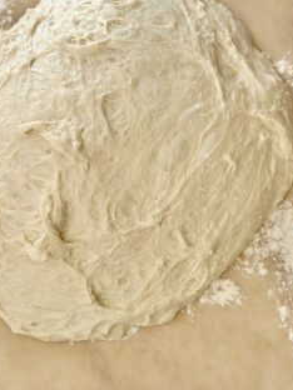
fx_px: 869
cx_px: 146
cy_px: 162
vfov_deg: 25.3
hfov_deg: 19.1
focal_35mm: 77
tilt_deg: -81.1
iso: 80
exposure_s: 1/407
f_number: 1.78
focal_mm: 6.86
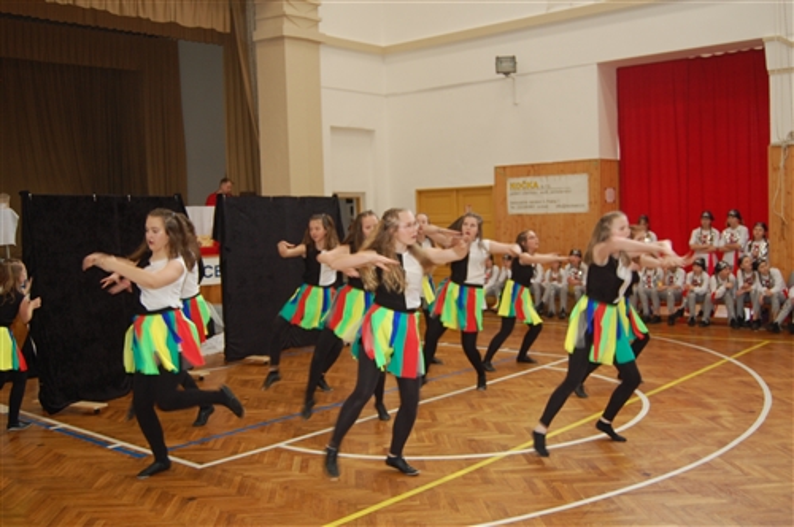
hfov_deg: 53.2
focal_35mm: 36
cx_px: 397
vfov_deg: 36.8
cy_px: 264
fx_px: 793
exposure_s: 1/60
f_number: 4
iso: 400
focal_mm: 24
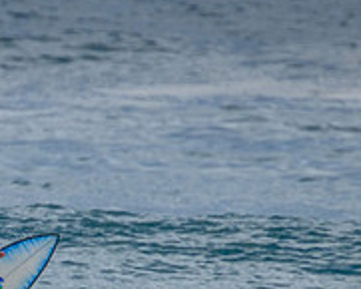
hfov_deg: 0.8
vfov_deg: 0.6
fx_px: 25752
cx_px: 14
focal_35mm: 2409
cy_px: 342
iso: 900
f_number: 11
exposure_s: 1/2000
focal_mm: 800
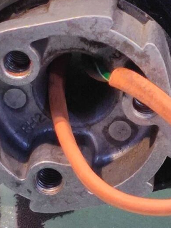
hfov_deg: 17.2
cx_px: 171
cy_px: 206
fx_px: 554
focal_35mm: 84
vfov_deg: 22.7
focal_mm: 4.74
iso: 174
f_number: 1.79
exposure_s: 1/33
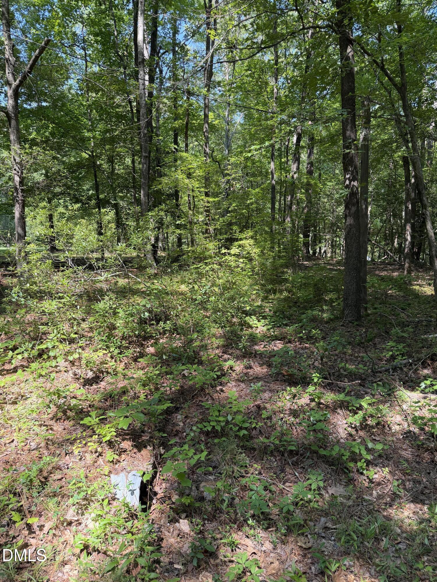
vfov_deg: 71.6
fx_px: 404
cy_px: 291
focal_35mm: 24
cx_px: 218
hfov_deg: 56.8
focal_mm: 6.76
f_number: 1.78
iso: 100
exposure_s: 1/494
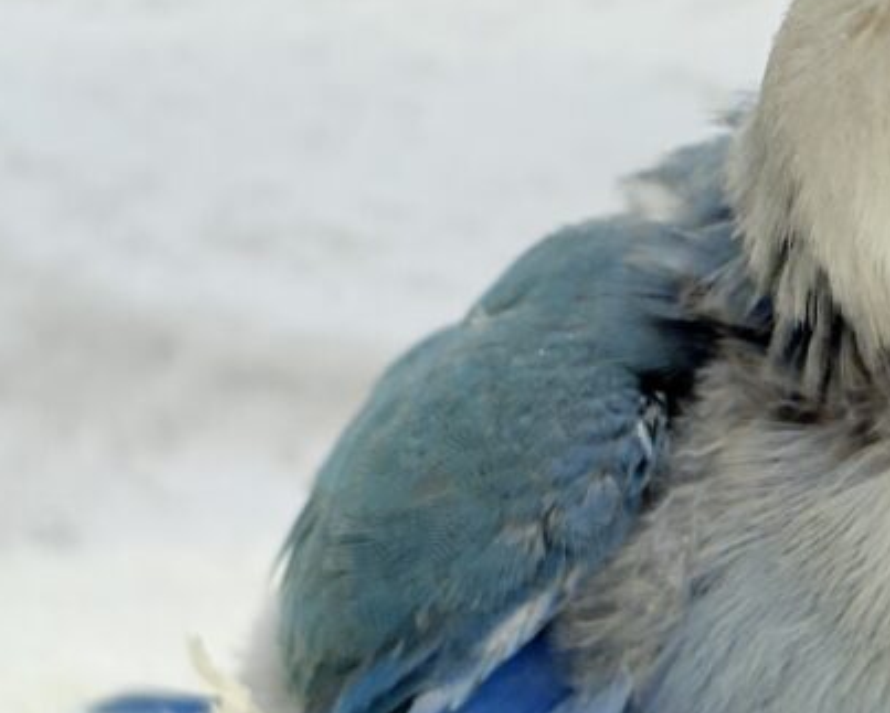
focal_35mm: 151
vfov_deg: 10.2
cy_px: 88
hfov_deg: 12.7
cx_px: 817
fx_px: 3980
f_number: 1.6
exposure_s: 1/100
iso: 64
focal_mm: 5.96
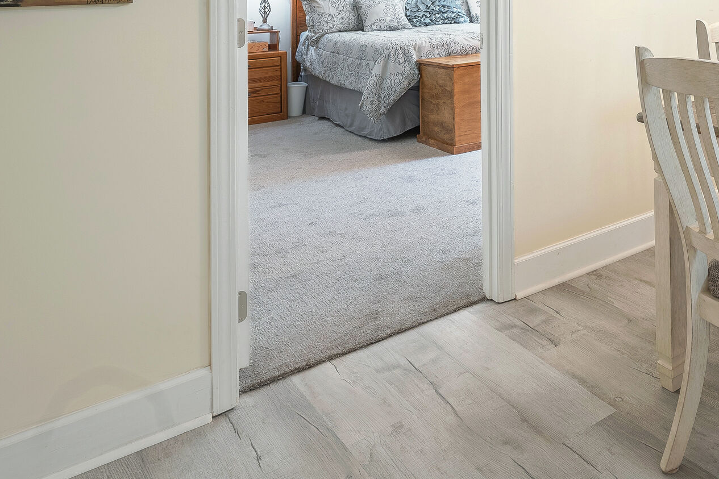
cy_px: -28
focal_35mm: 34
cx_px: 750
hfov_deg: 45.2
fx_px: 679
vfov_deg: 34.4
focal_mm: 14
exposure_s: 1/20
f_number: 7.1
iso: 100
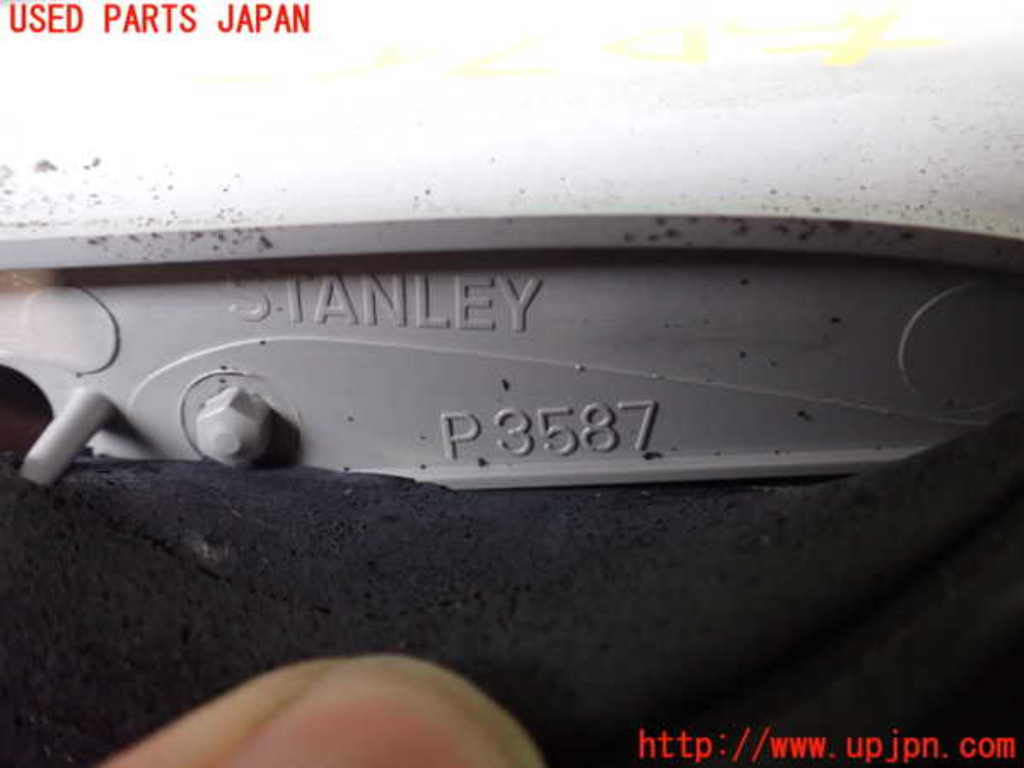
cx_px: 512
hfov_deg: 60.0
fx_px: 887
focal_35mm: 30
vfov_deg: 46.8
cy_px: 384
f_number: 2.3
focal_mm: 5.4
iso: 640
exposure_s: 1/125
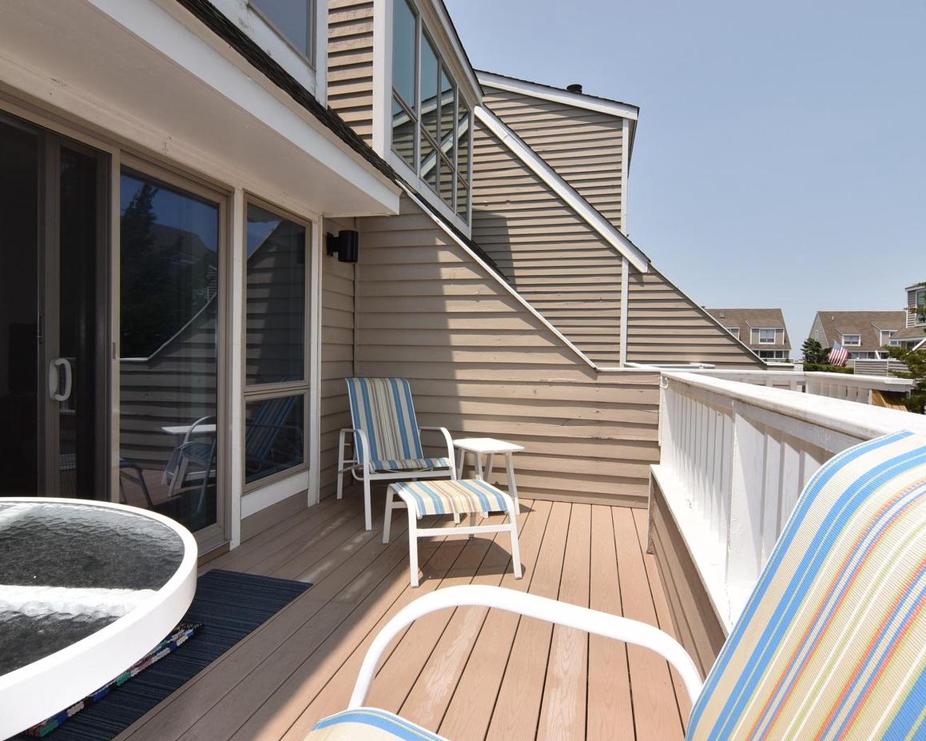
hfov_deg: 77.3
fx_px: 575
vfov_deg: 65.5
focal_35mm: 21
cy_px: 366
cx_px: 403
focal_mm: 12
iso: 200
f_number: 18
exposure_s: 1/200
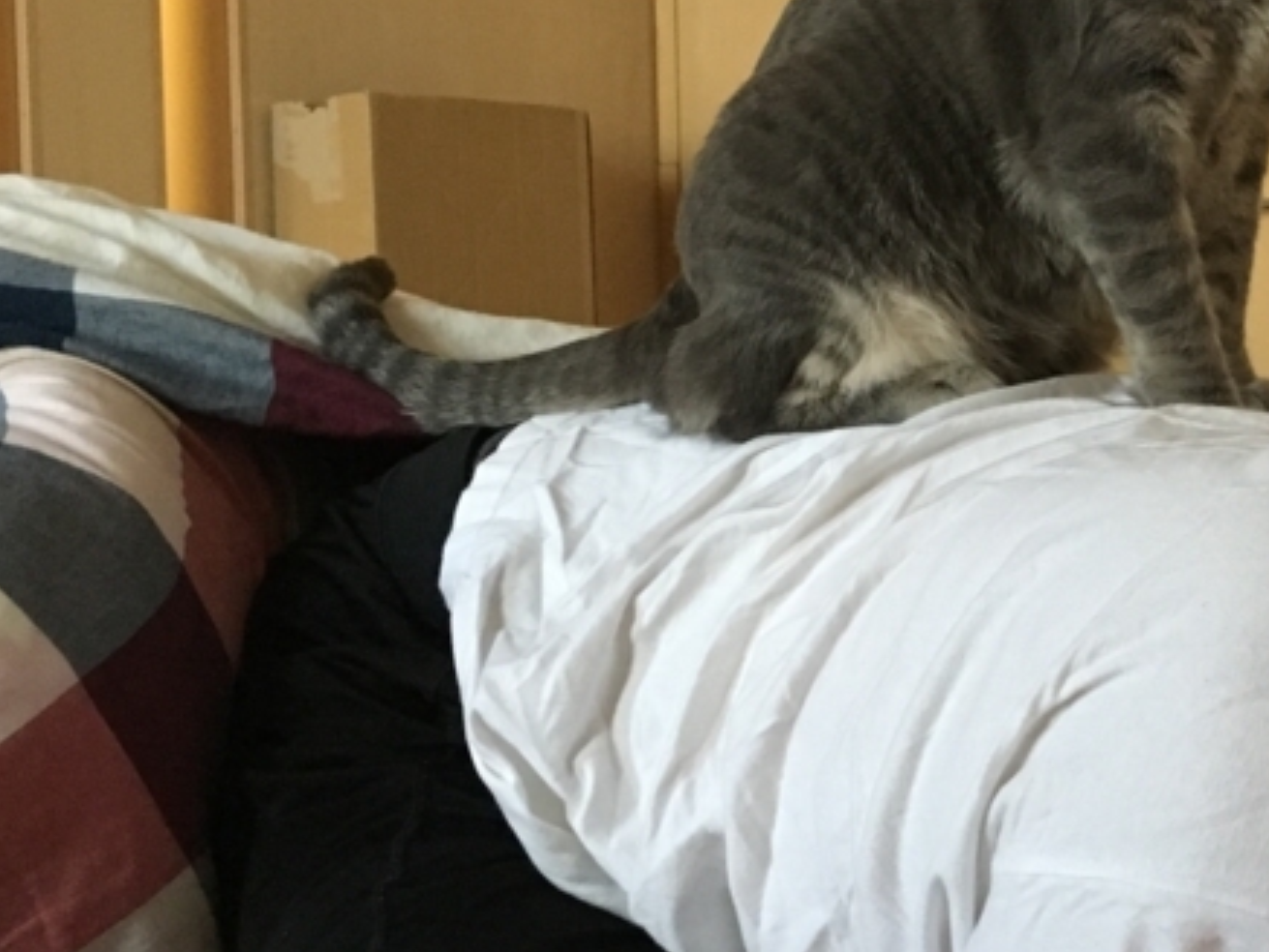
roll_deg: +0.0
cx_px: 1272
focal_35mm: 68
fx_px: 2494
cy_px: 502
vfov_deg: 21.6
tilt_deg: -3.7
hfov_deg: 27.0
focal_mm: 4.15
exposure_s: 1/15
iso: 200
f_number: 2.2
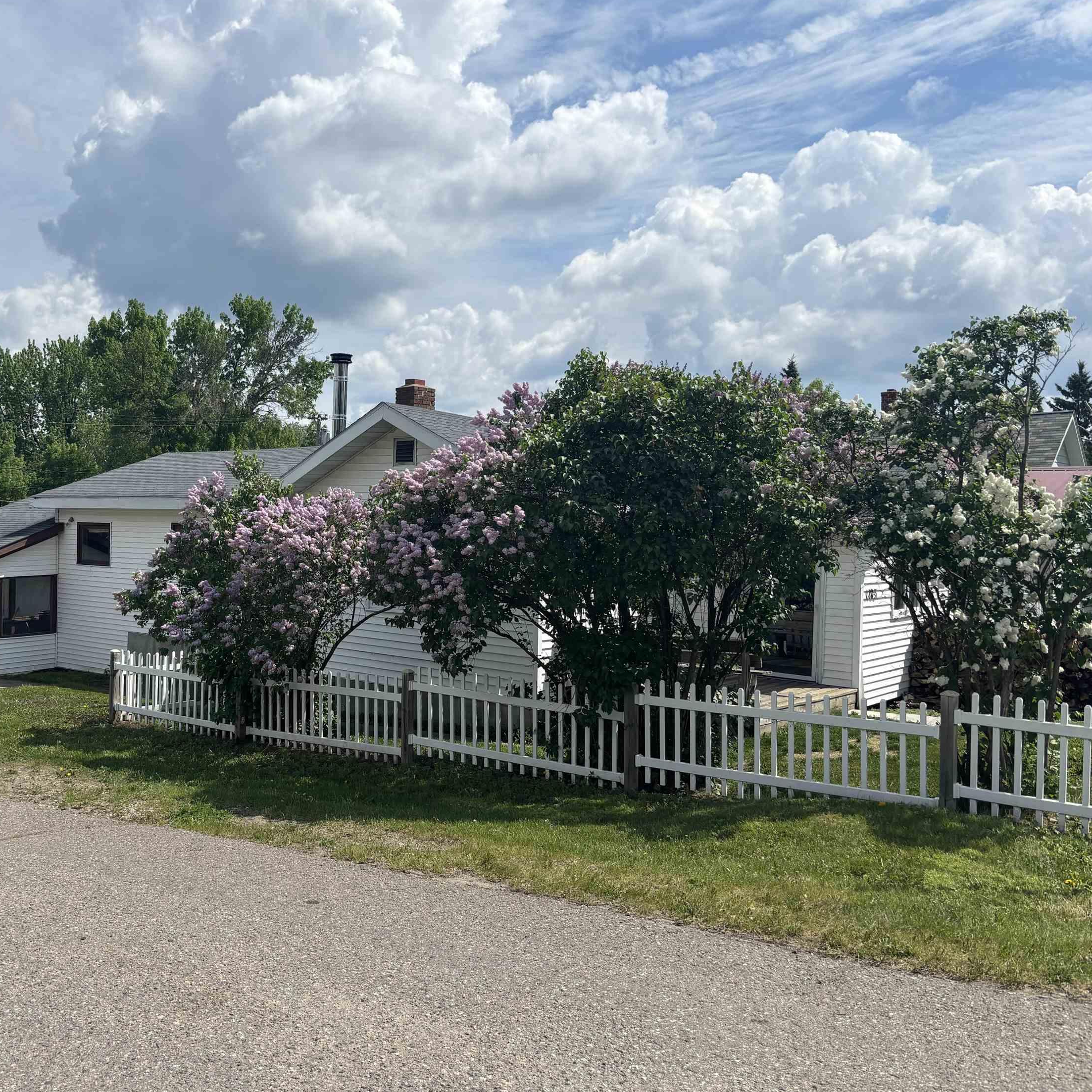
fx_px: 1142
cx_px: 351
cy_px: 549
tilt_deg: -1.4
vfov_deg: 51.1
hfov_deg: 50.1
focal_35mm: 32
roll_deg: -0.3
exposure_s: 1/5348
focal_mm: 5.96
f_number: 1.6
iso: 50
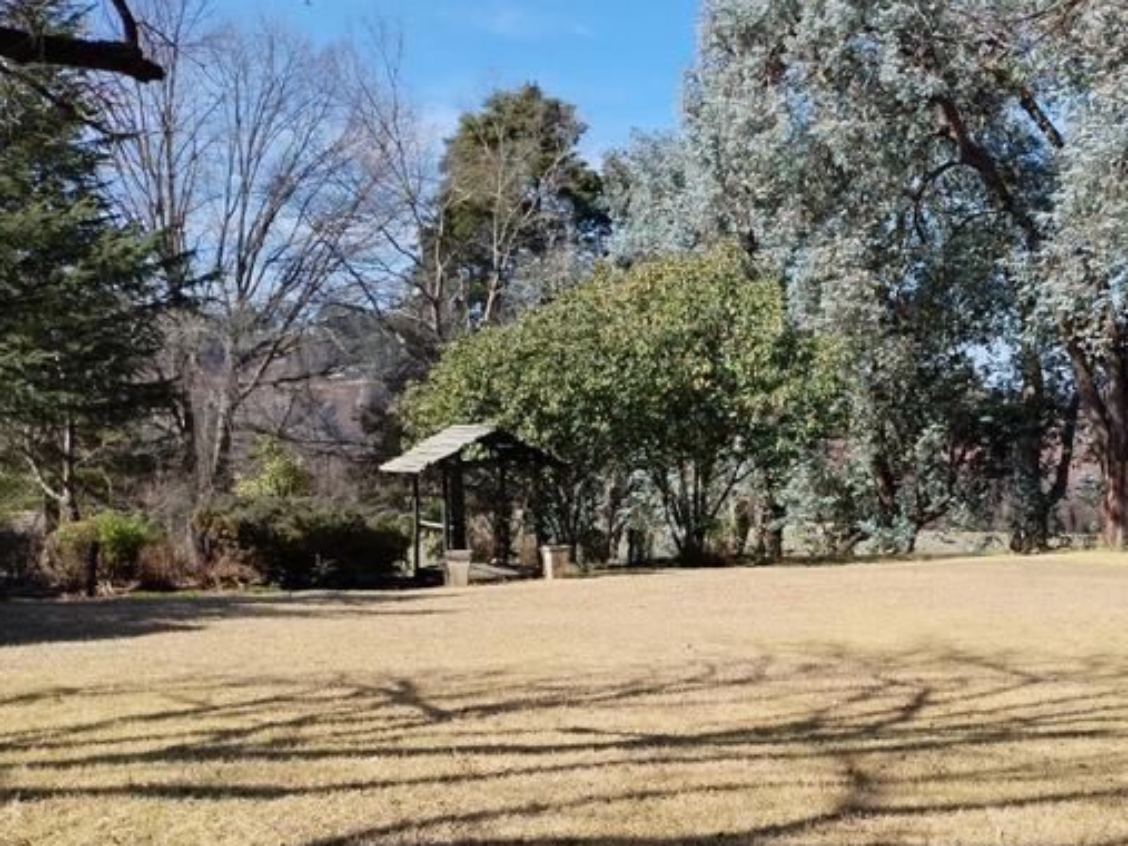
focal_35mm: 41
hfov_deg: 44.6
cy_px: 523
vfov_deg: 35.0
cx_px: 808
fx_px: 1336
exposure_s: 1/1481
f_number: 1.8
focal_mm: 4.25
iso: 100
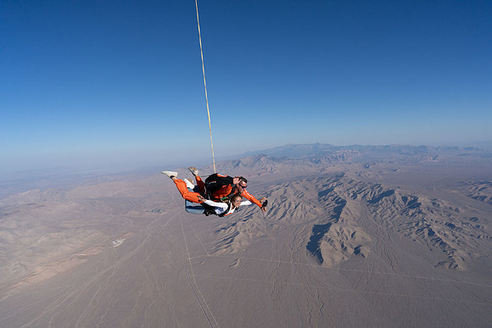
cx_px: 246
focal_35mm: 24
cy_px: 164
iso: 800
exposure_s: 1/2000
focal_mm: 24
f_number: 13
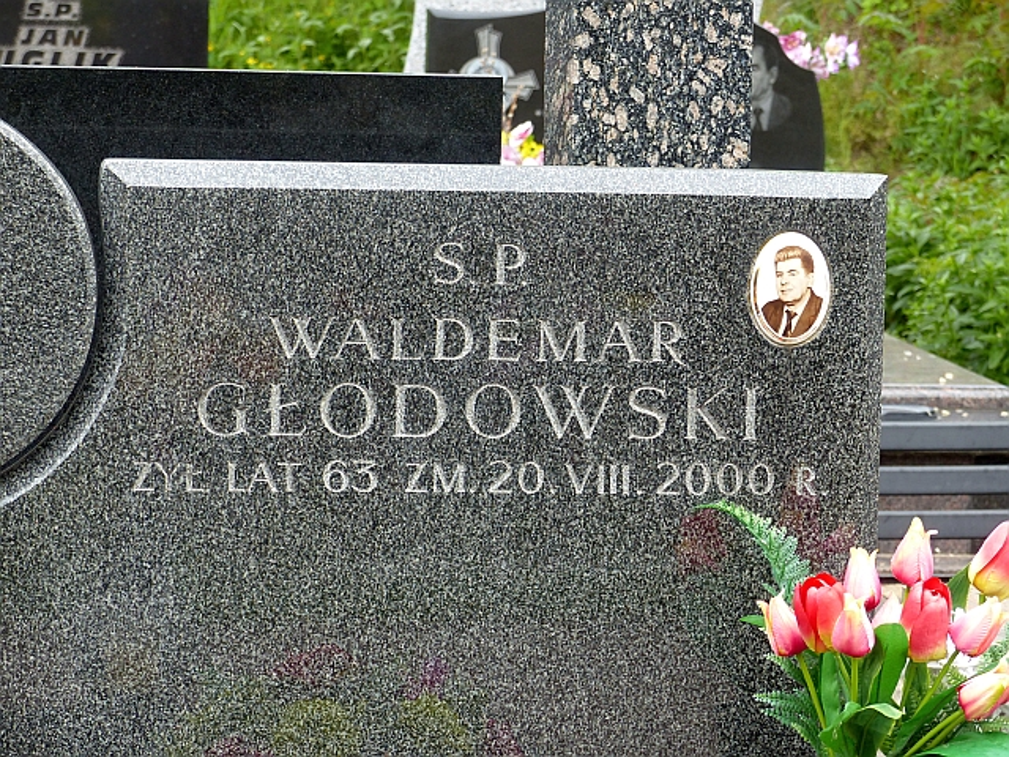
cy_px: 378
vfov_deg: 9.8
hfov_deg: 13.0
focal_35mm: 152
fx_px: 4431
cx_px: 504
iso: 100
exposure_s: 1/200
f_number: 4
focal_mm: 27.4
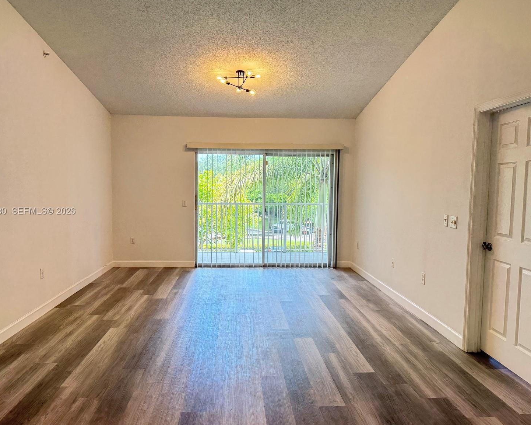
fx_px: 409
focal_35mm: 26
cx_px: 255
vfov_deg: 54.9
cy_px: 212
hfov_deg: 66.0
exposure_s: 1/207
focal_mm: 6.76
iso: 200
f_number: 1.78
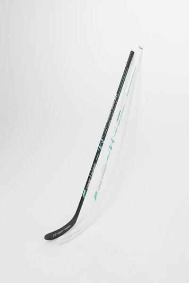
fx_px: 339
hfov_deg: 31.2
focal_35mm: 43
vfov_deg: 45.4
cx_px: 94
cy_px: 142
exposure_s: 1/160
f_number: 8
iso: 160
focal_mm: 29
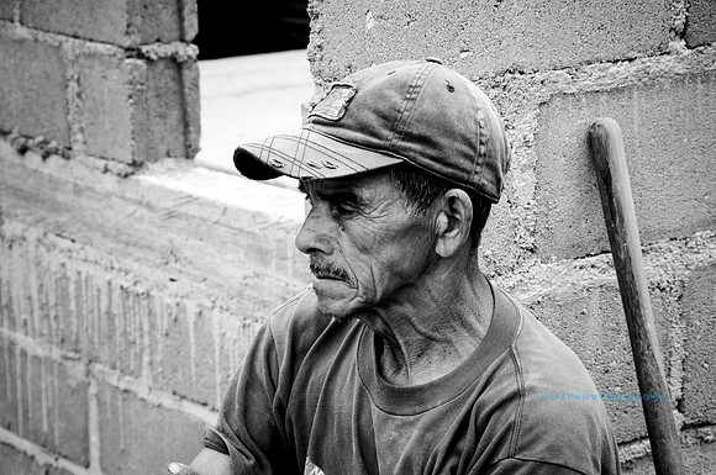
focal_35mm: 123
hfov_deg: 16.7
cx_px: 358
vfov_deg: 11.1
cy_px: 238
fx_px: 2443
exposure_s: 1/400
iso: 800
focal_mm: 82
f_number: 10
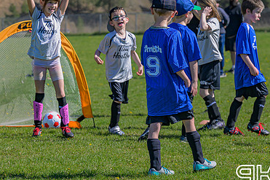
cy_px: 44
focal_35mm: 218
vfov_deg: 6.3
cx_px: 86
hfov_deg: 9.4
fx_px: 1634
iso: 220
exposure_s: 1/500
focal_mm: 120
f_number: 6.3
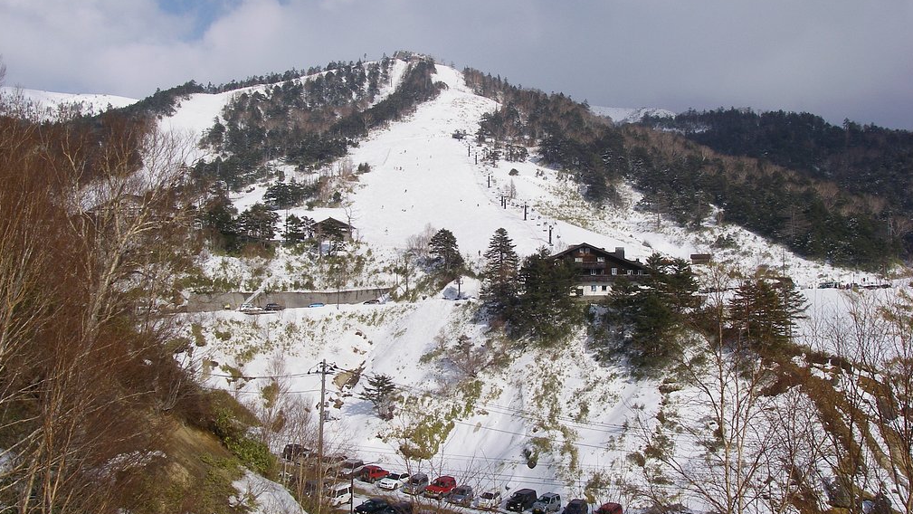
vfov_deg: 28.4
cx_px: 459
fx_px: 1017
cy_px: 249
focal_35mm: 42
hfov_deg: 48.3
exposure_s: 1/500
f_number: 6.6
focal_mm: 6.3
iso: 64
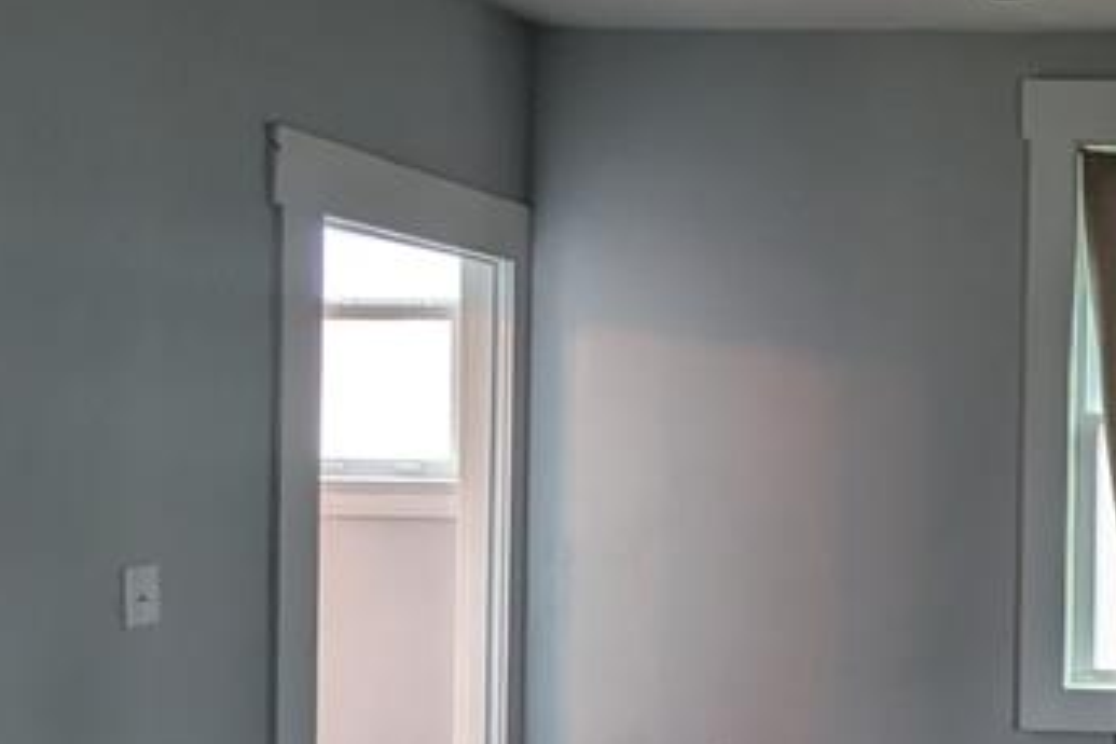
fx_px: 1147
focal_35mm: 37
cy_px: 450
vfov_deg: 35.8
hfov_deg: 43.0
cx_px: 1165
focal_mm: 2.02
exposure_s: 1/24
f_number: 1.7
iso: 94
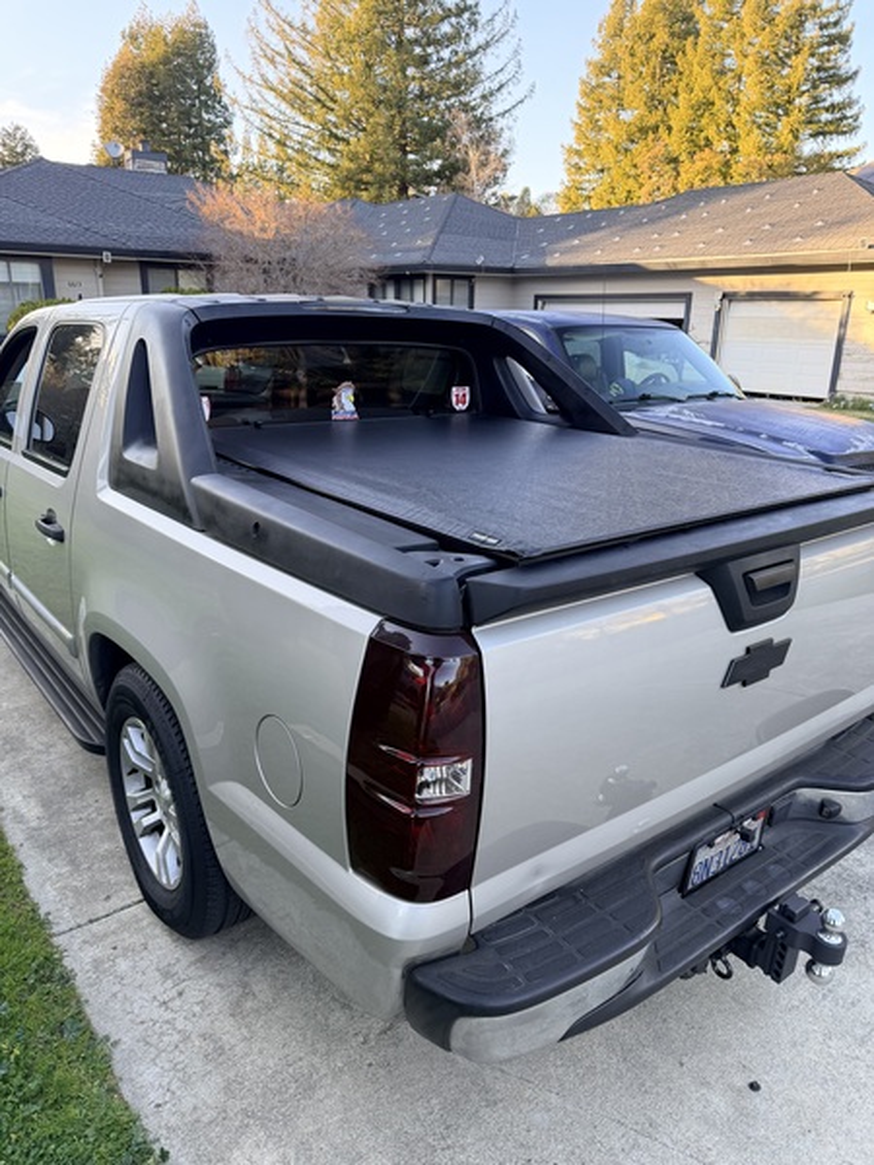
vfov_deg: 71.6
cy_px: 582
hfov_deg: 56.8
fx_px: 808
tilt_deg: -17.9
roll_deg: -0.5
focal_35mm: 24
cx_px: 437
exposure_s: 1/167
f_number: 1.78
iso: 80
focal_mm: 6.76
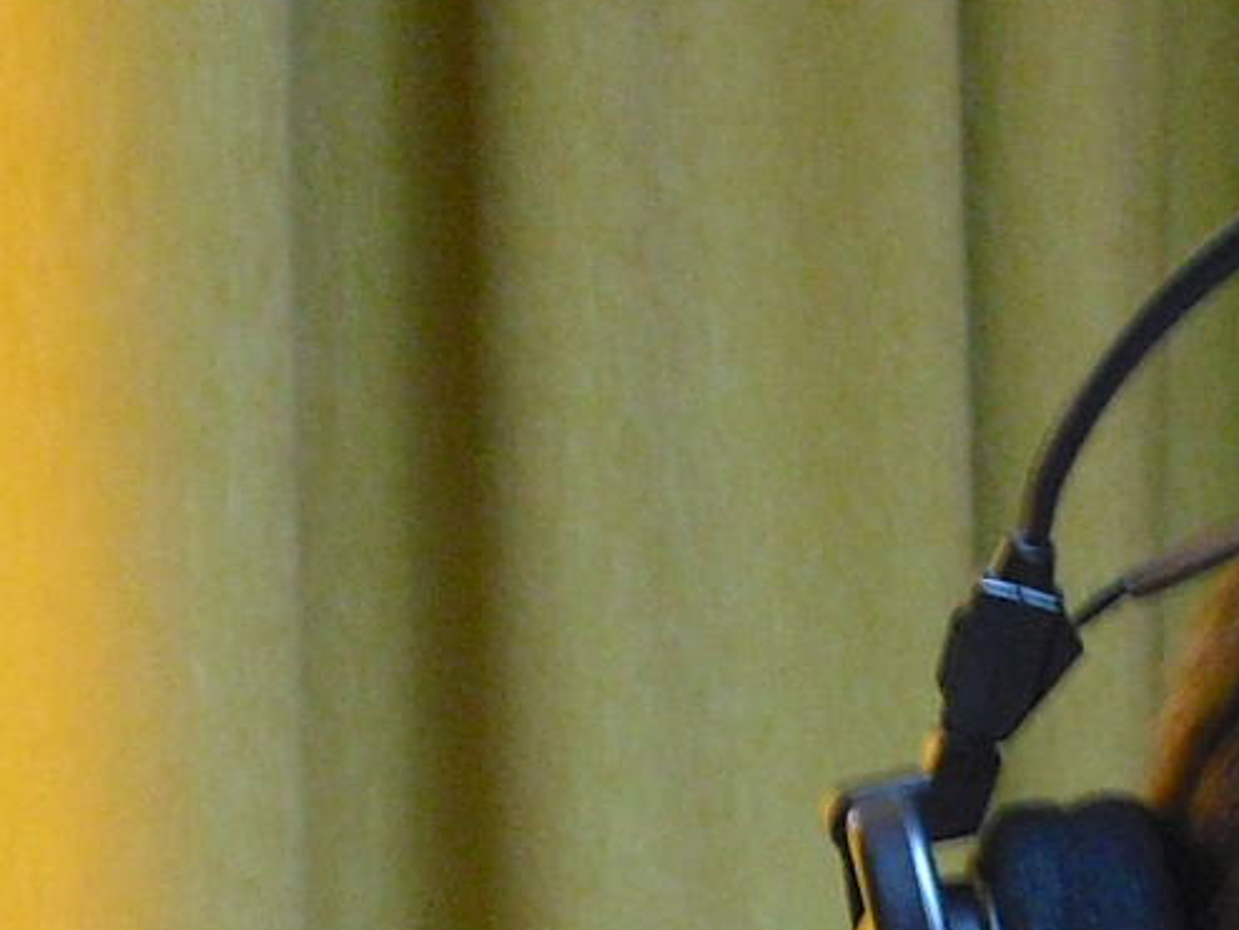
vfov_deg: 4.9
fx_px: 10850
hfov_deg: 6.5
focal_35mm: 303
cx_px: 1445
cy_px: 1429
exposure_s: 1/15
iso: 200
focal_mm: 10.7
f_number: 3.8
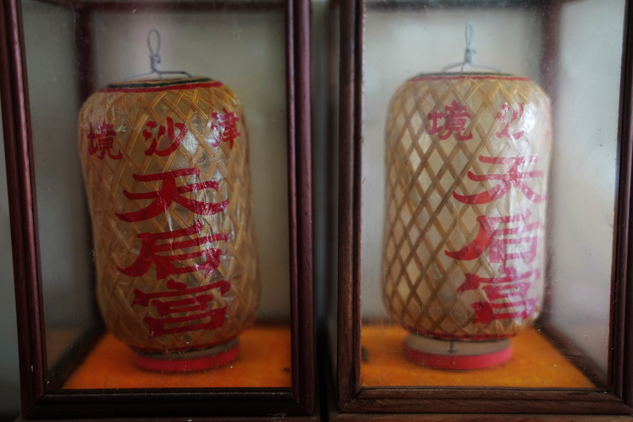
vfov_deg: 28.1
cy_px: 211
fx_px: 844
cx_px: 316
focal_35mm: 48
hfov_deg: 41.1
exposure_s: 1/60
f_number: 2.8
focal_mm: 48
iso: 1600
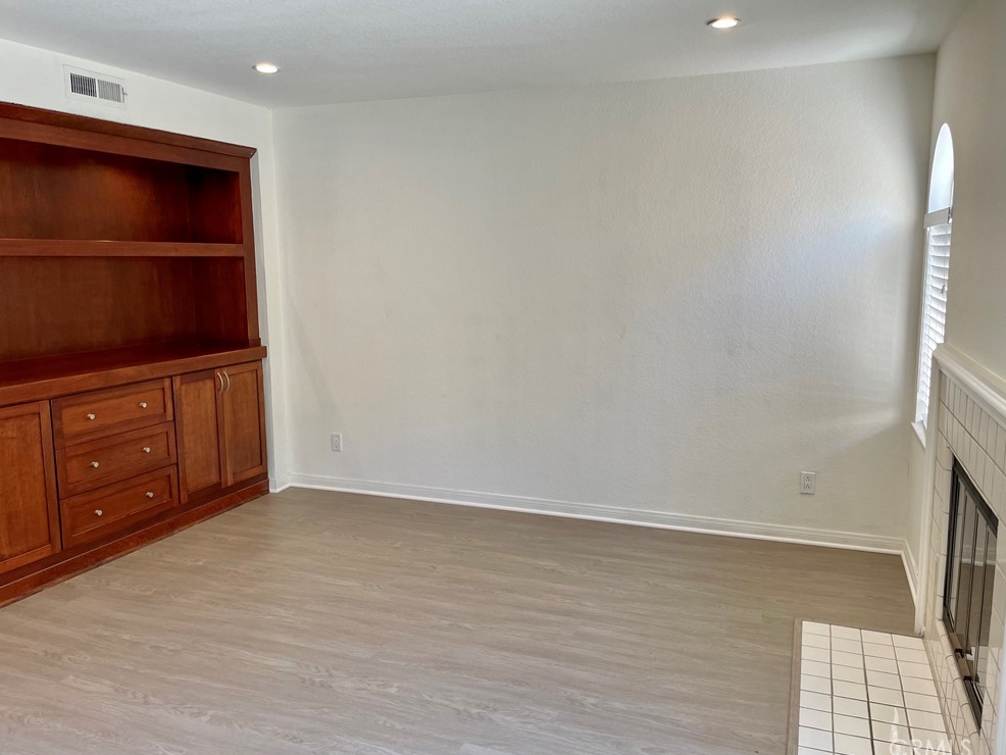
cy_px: 371
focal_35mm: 27
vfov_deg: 51.4
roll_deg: +0.7
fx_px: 785
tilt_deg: -7.8
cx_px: 515
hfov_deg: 65.3
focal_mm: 4.2
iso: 80
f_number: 1.6
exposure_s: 1/120
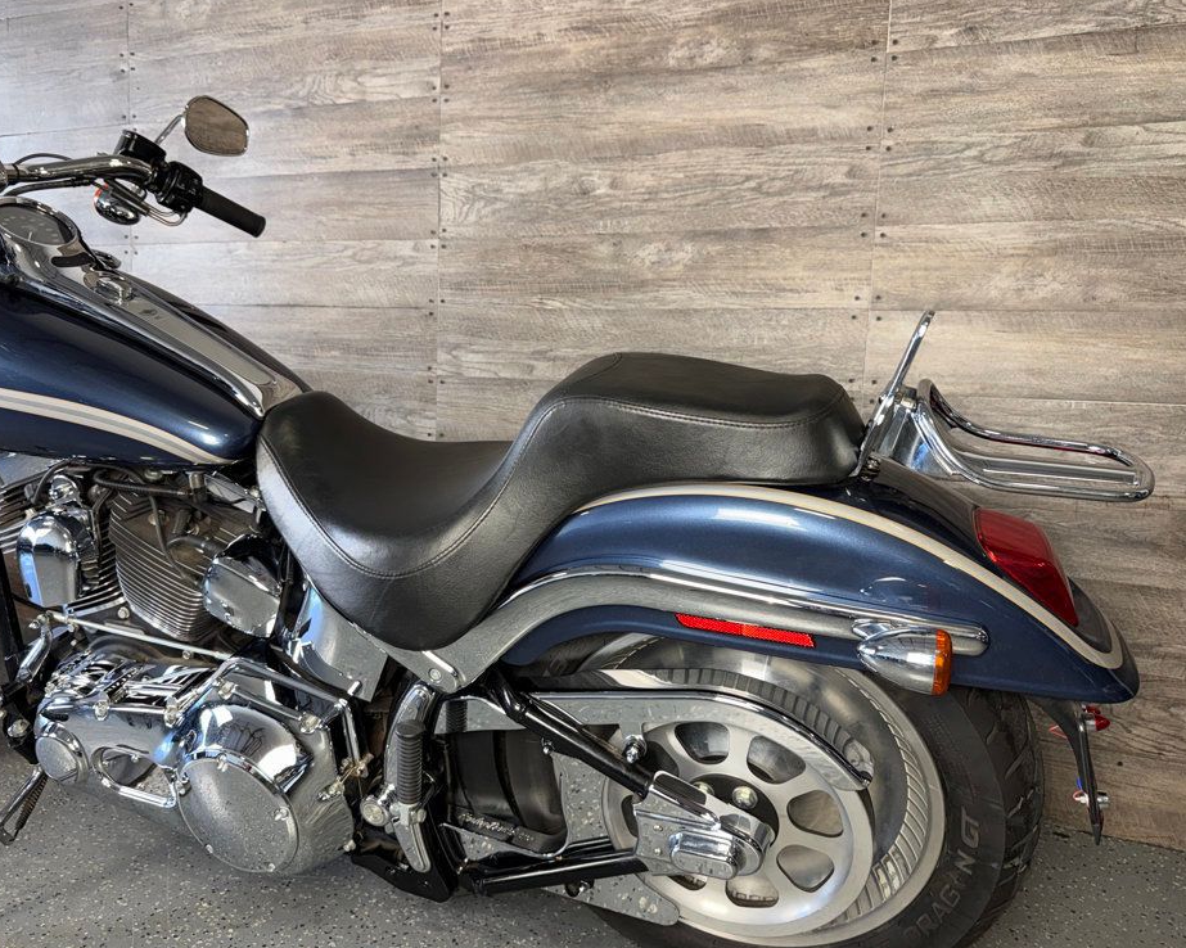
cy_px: 465
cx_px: 540
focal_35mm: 26
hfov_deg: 65.9
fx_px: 912
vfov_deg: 54.9
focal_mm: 6.76
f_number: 1.78
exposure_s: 1/46
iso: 80
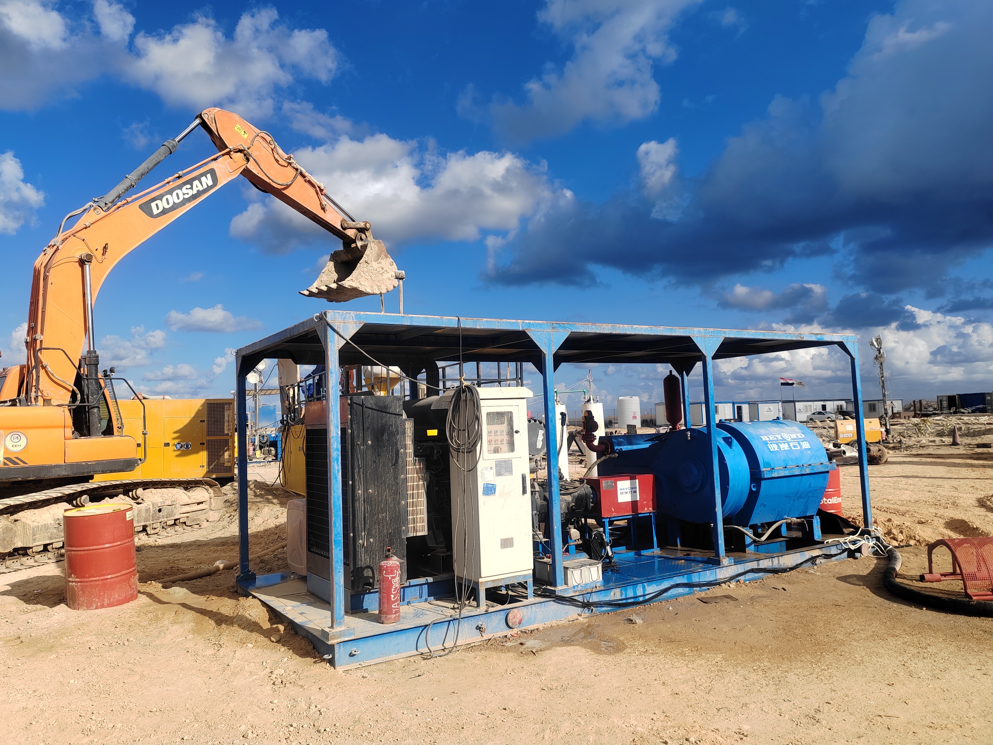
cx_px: 496
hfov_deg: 65.3
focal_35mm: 27
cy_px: 372
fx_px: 775
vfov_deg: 51.4
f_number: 1.8
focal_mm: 6.14
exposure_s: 1/930
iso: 100
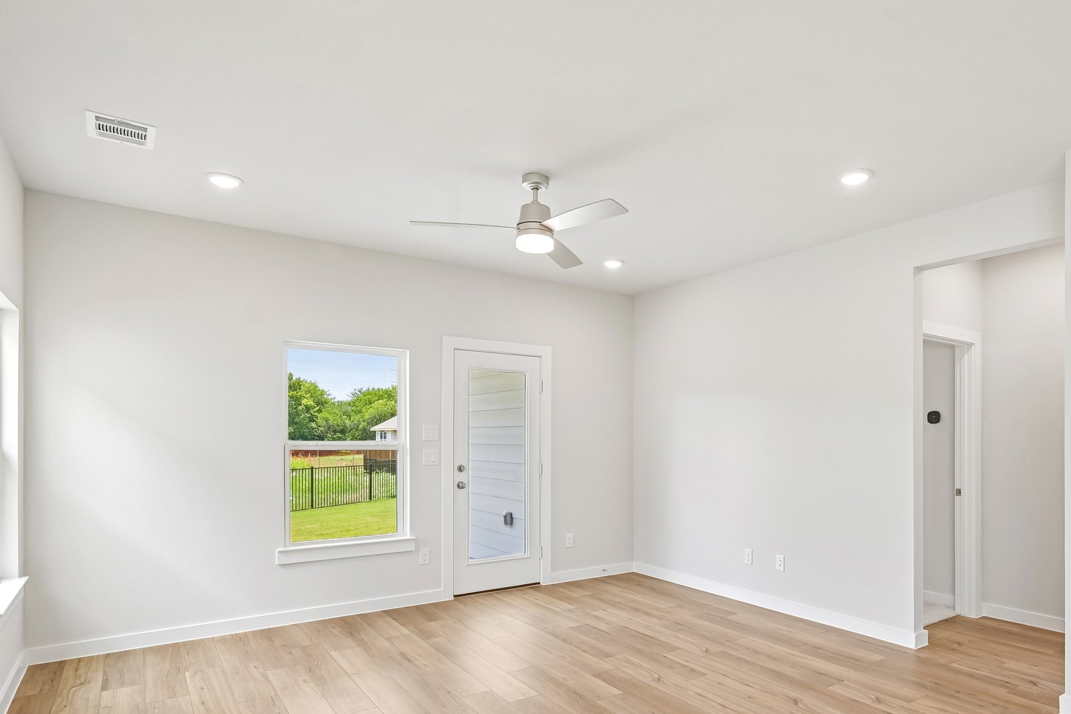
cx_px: 629
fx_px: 614
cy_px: 434
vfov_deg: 59.8
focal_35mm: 21
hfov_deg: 81.5
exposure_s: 1/100
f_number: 8
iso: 400
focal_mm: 16.5
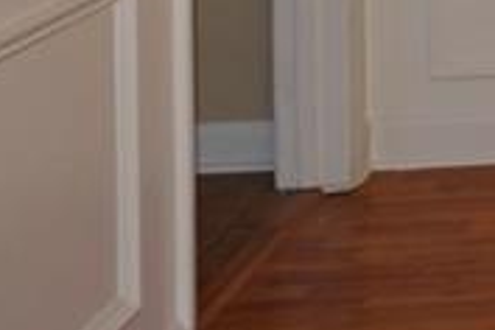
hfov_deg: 11.5
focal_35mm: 139
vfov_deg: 9.3
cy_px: -330
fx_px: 1911
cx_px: 1281
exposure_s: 1/160
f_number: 4
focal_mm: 16
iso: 160
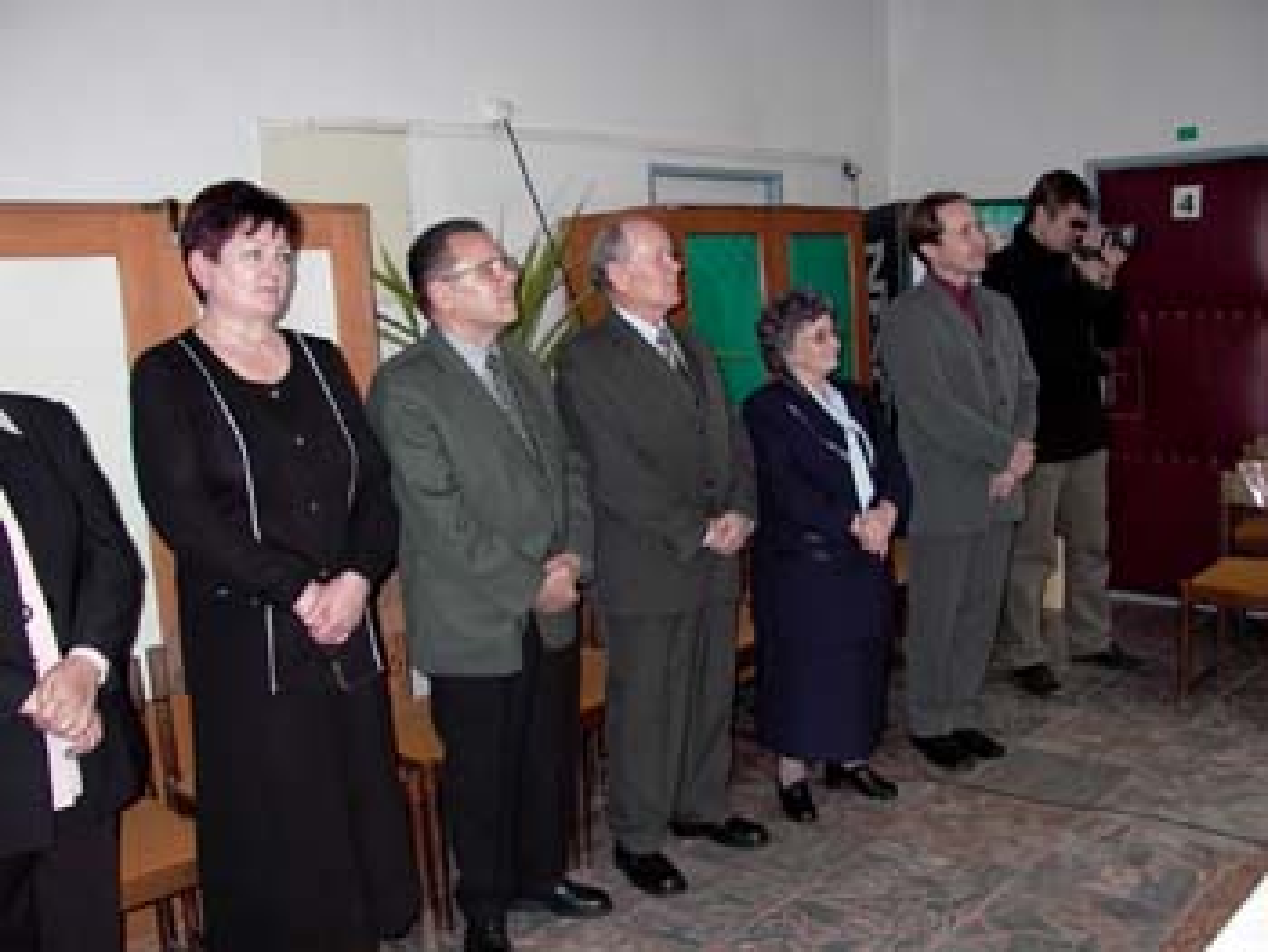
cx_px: 634
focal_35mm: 33
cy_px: 476
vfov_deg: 43.0
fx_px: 1210
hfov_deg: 55.3
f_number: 2.04
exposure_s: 1/64.2
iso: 100
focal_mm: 7.13
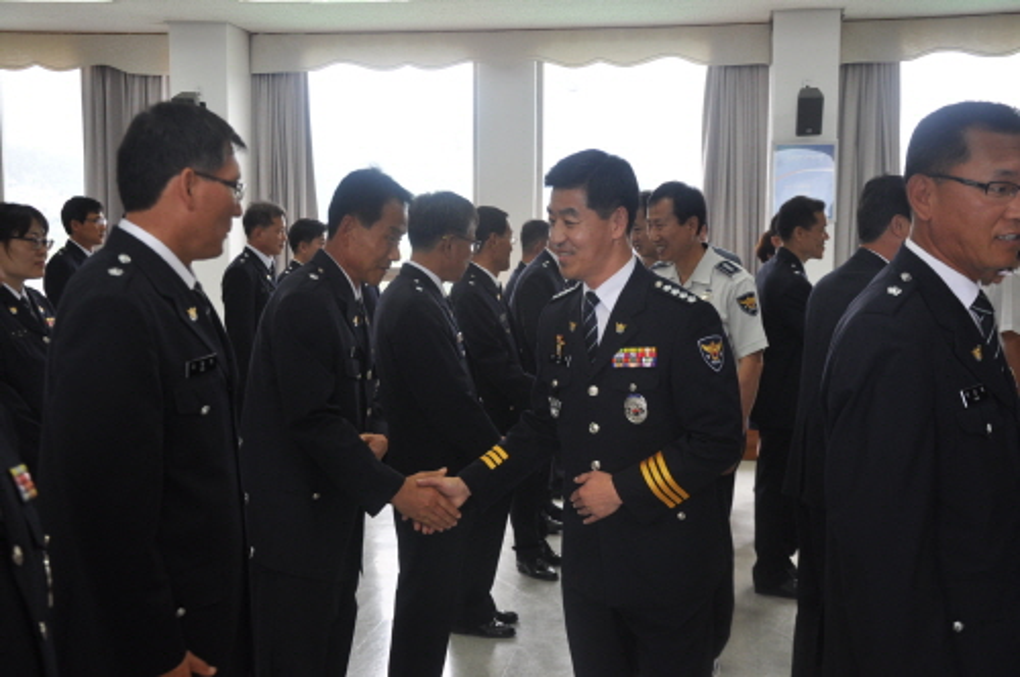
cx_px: 510
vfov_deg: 26.4
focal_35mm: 51
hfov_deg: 38.9
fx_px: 1443
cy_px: 338
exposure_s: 1/125
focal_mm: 34
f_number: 5.6
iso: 320
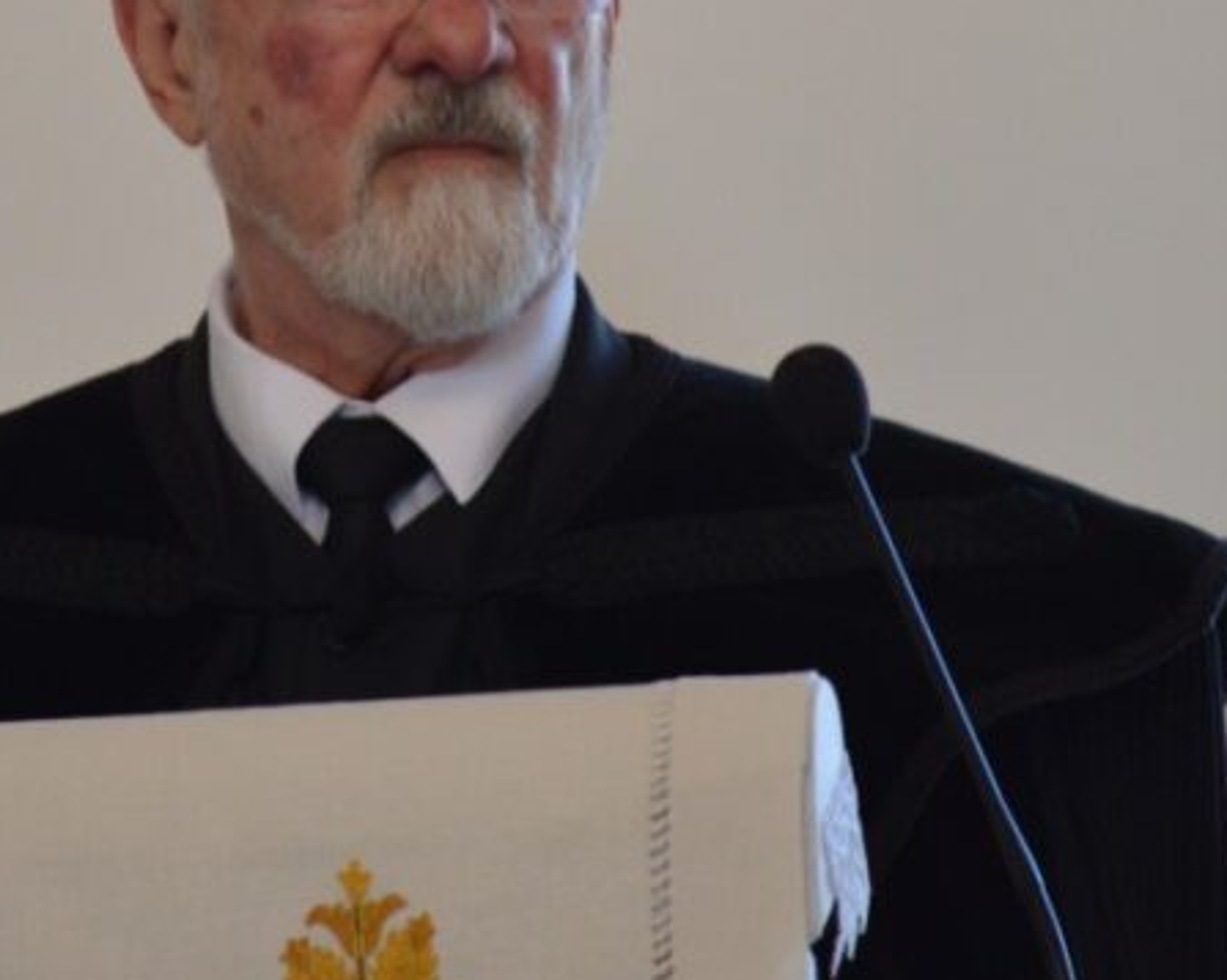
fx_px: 23407
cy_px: 86
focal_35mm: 645
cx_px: 365
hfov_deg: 3.0
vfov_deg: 2.4
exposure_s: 1/125
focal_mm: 200
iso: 1250
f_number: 5.6
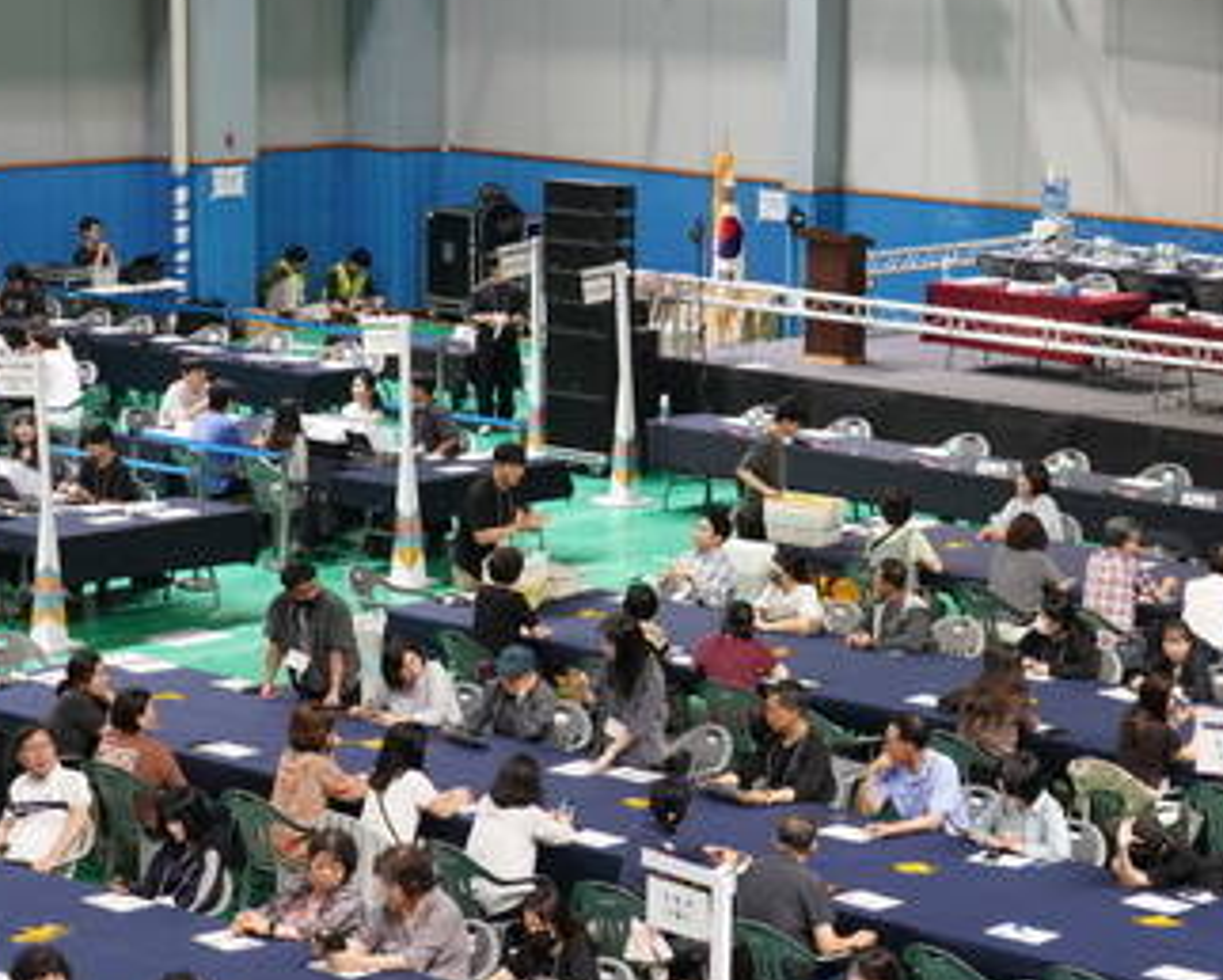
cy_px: 539
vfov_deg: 14.0
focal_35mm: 110
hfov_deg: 17.4
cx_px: 919
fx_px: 3984
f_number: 9
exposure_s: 1/40
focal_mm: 59
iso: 2000
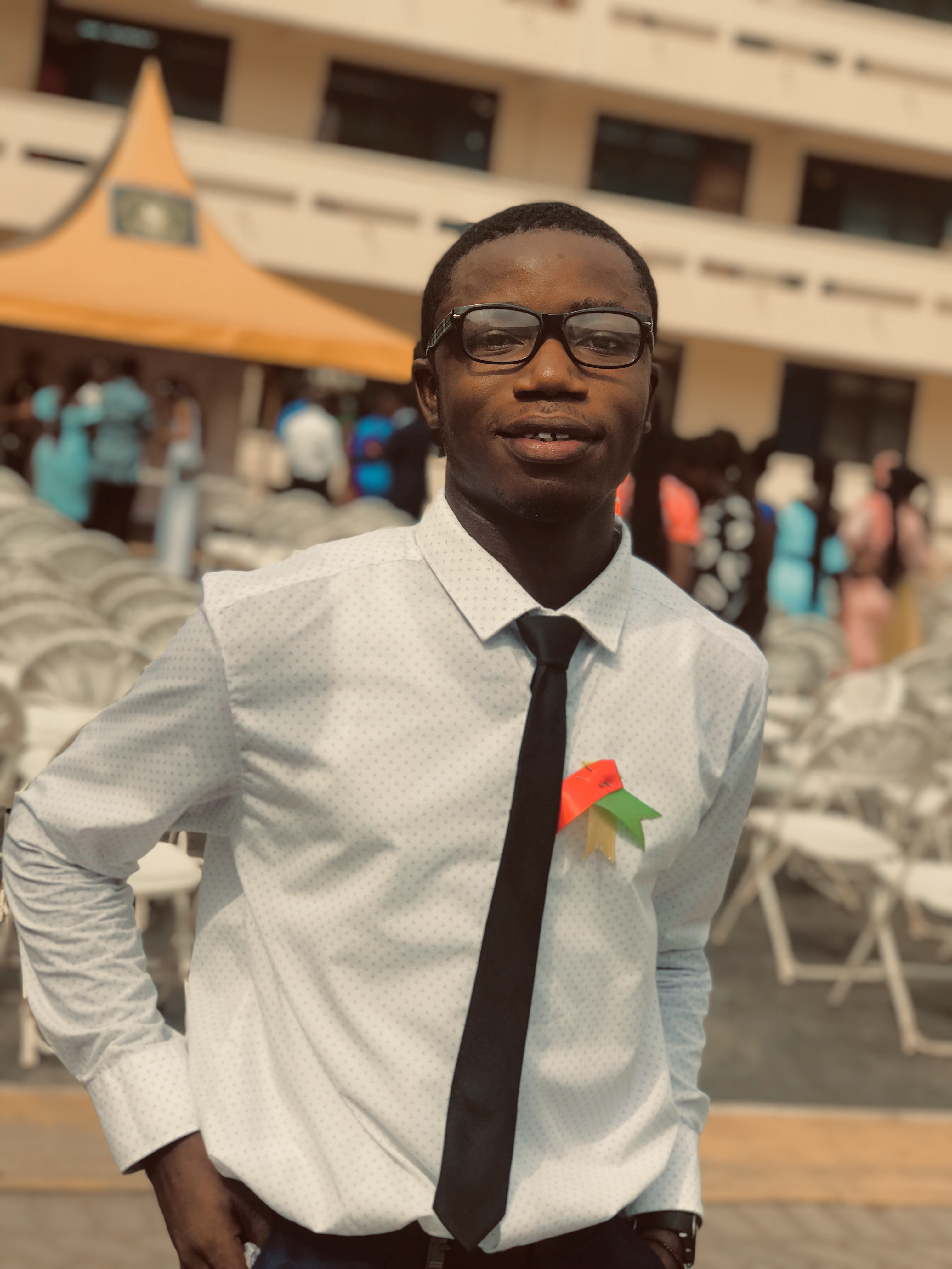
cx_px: 476
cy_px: 634
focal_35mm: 57
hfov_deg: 25.7
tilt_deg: -3.0
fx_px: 2090
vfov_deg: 33.8
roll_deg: -7.7
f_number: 2.8
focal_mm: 6.6
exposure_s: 1/894
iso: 20
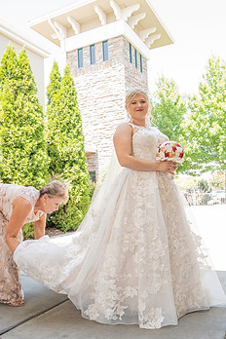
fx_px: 292
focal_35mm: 31
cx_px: 101
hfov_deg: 42.3
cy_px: 195
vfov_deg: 60.0
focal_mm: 24
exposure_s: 1/200
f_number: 5
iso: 640
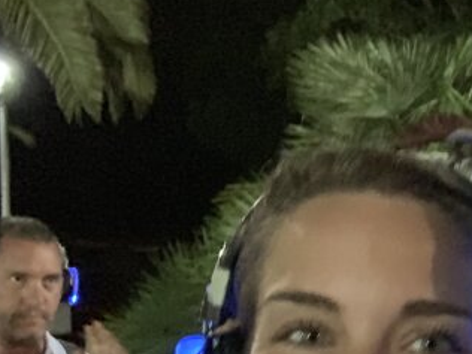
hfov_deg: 22.1
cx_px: 582
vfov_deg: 17.9
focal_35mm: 81
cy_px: 333
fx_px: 1104
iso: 1250
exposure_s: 1/17
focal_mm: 2.87
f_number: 2.2
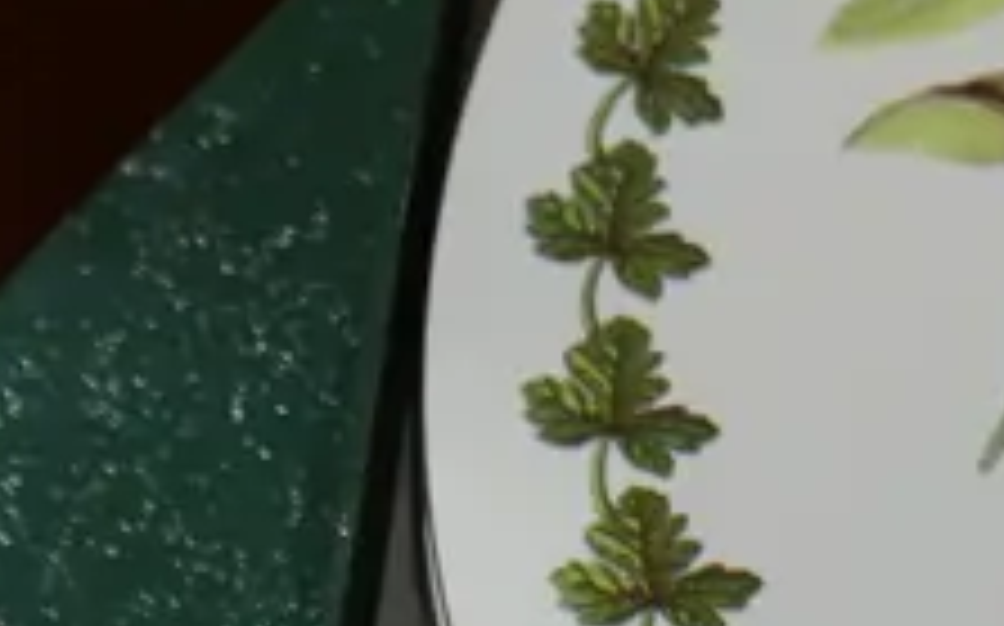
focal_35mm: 146
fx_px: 3992
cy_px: 444
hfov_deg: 13.4
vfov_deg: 9.0
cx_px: 1571
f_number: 3.6
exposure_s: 1/125
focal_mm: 15
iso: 200
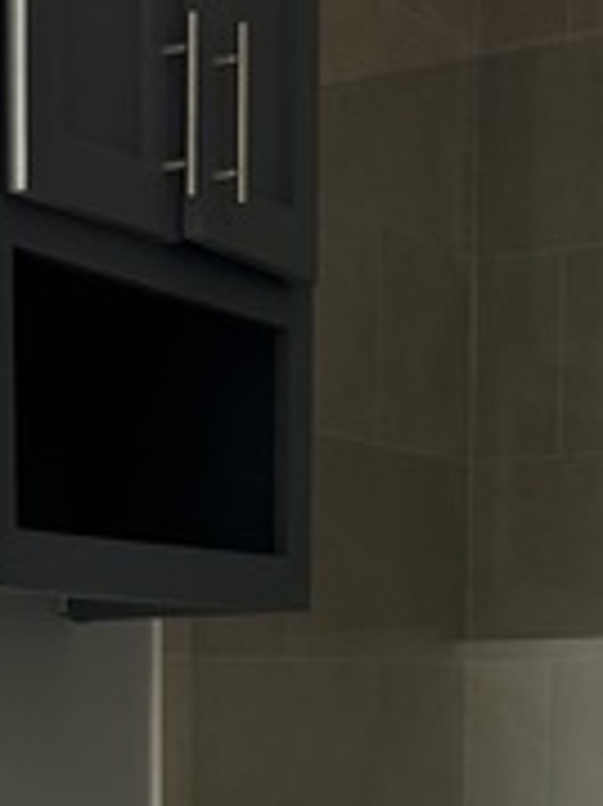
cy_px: 1047
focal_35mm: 97
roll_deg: -0.3
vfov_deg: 18.8
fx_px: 2256
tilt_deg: -8.3
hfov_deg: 15.0
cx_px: 14
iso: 100
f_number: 1.6
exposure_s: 1/120
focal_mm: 5.96
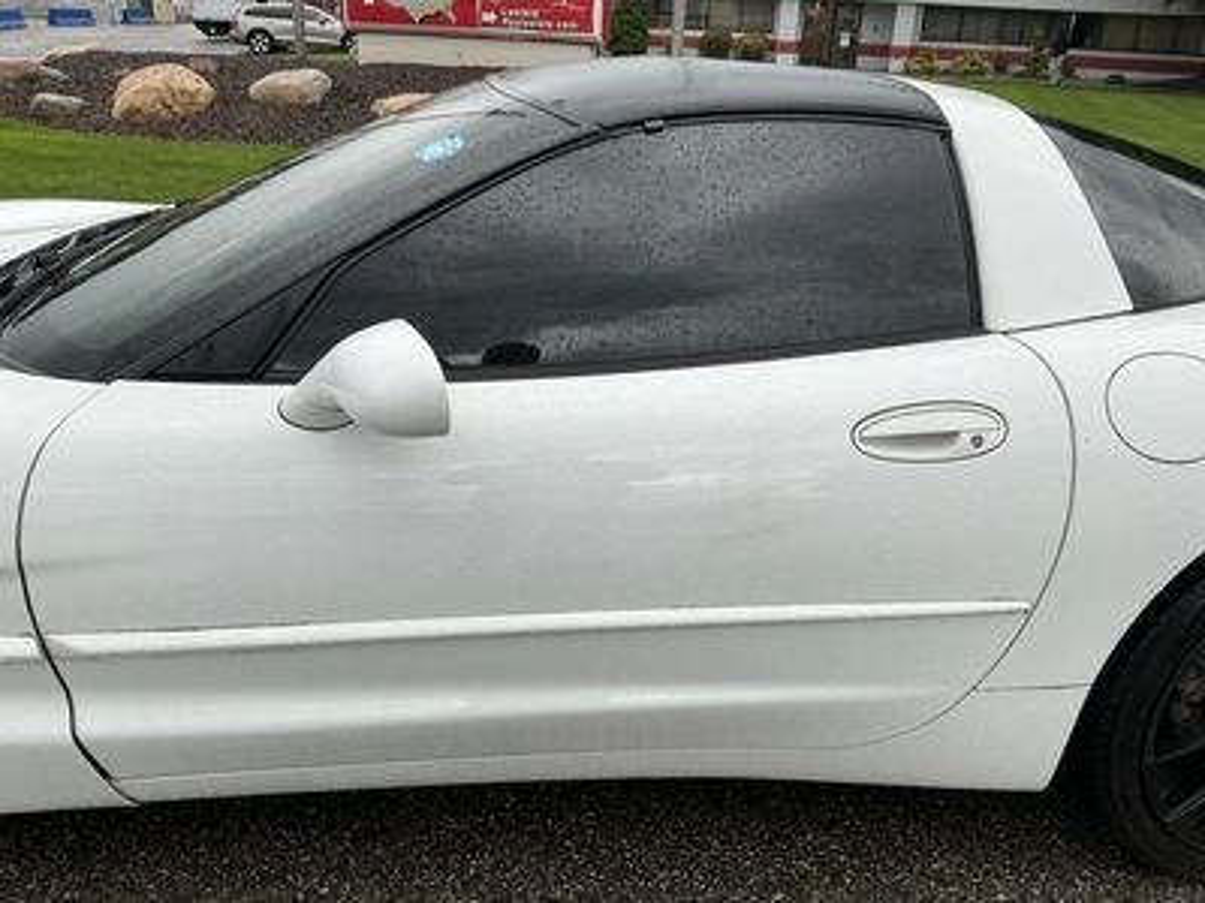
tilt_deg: -22.8
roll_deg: -3.4
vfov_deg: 49.7
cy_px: 452
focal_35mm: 28
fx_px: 975
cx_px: 602
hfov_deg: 63.4
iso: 20
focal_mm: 3
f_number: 1.8
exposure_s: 1/141
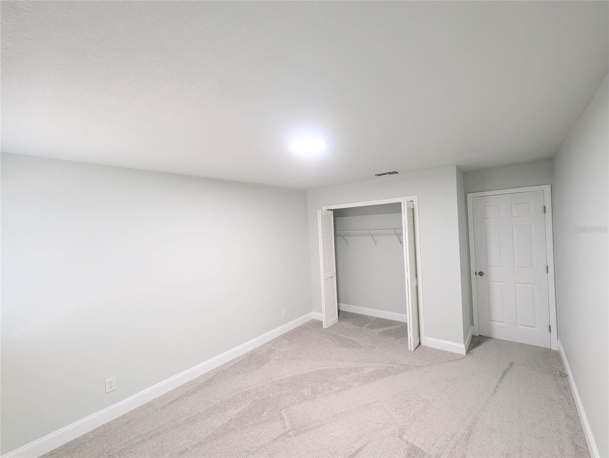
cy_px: 229
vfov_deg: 90.1
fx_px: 229
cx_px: 304
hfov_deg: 106.1
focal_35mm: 13
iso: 216
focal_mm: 1.95
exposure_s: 1/30.5
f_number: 2.2
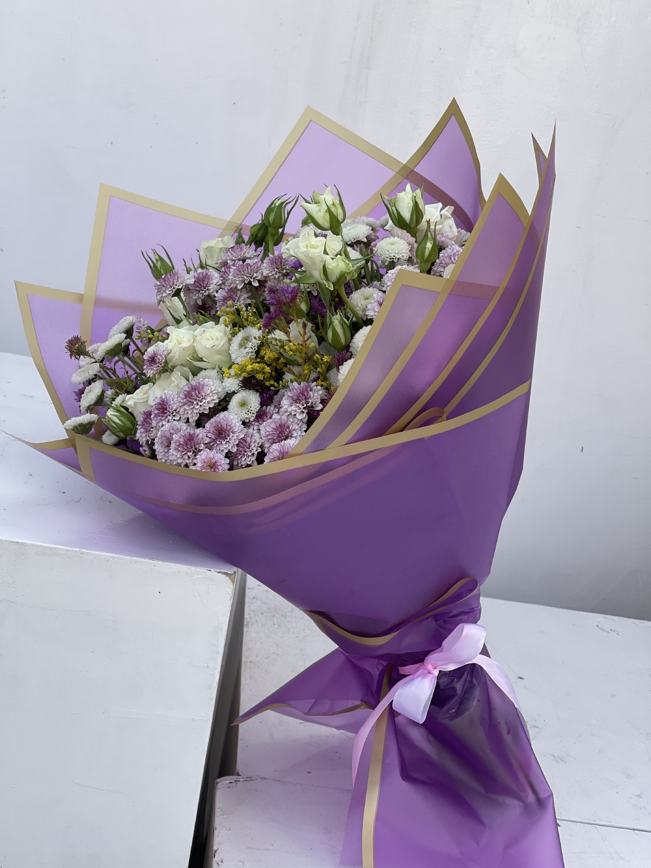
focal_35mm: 64
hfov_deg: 22.9
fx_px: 1605
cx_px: 326
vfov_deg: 30.3
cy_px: 434
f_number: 2.2
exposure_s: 1/464
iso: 20
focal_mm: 7.5
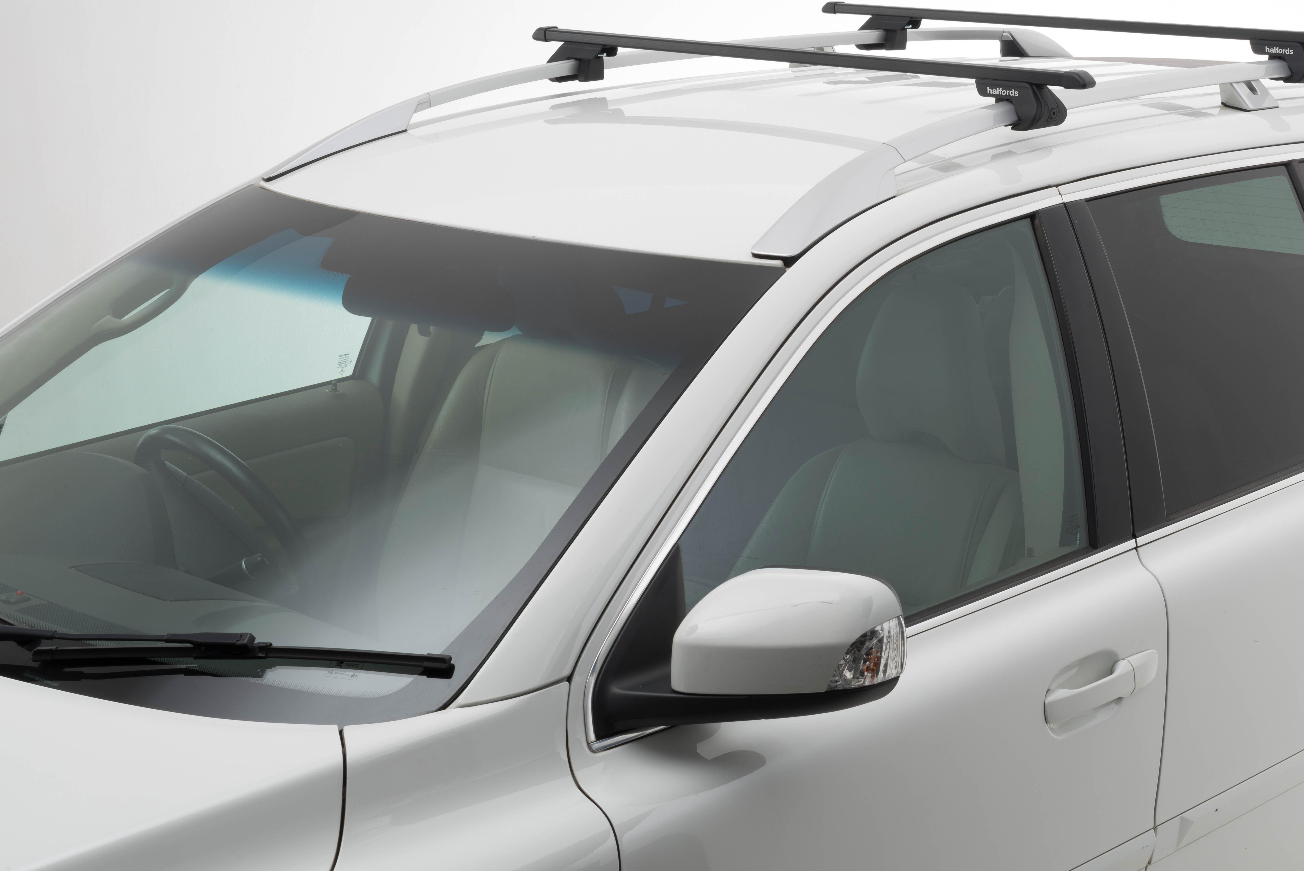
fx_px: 2355
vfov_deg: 20.9
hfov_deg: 30.8
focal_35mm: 65
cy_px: 376
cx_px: 804
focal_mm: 52
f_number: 18
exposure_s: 1/100
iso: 50
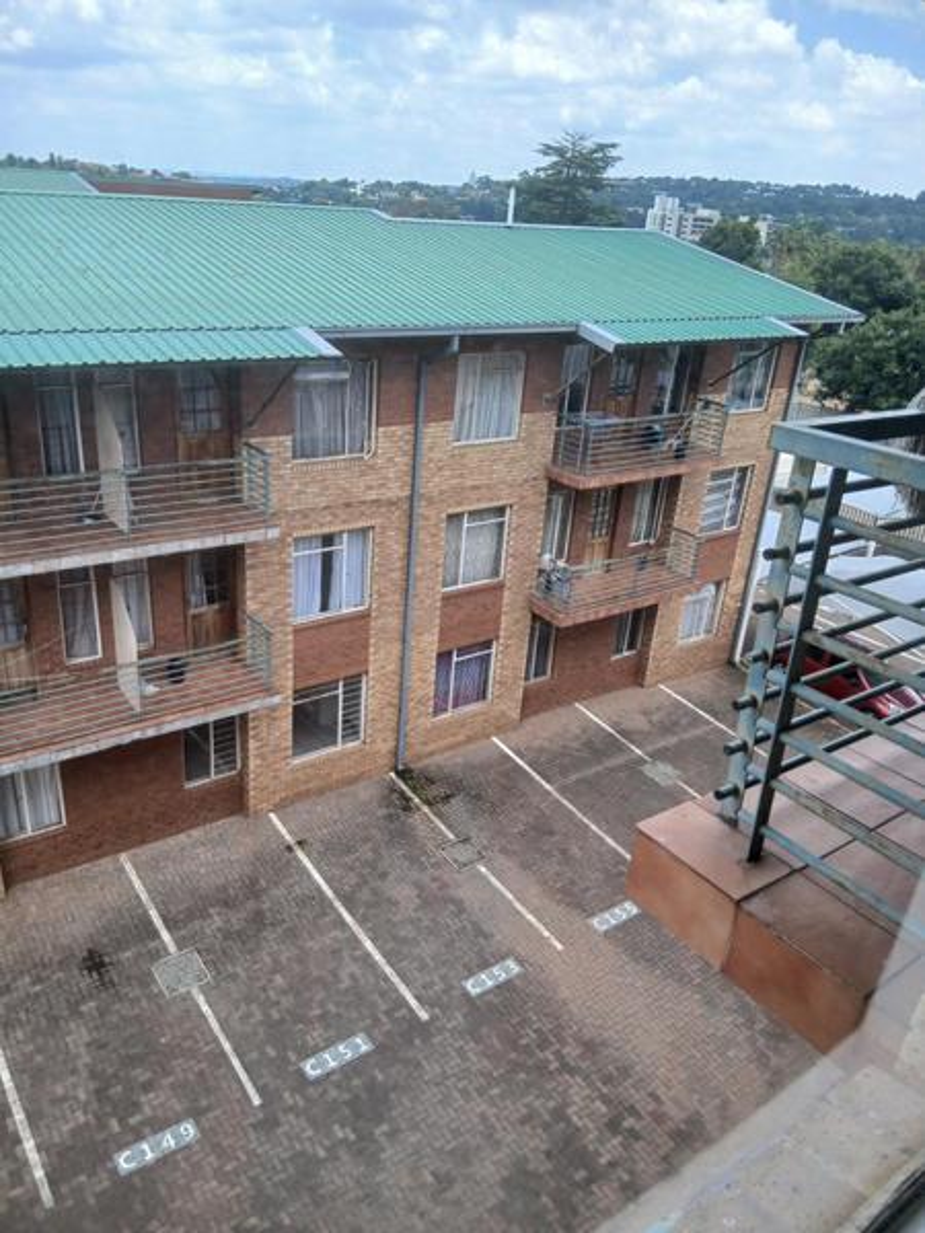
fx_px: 926
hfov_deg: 53.1
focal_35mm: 26
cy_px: 616
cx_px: 462
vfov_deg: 67.3
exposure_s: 1/247
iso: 20
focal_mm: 3.98
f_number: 1.8
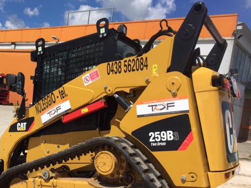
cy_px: 118
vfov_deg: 36.6
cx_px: 85
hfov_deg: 47.1
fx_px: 283
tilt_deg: -3.7
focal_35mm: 39
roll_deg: -7.5
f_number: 2.2
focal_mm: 4.15
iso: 32
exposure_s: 1/2825
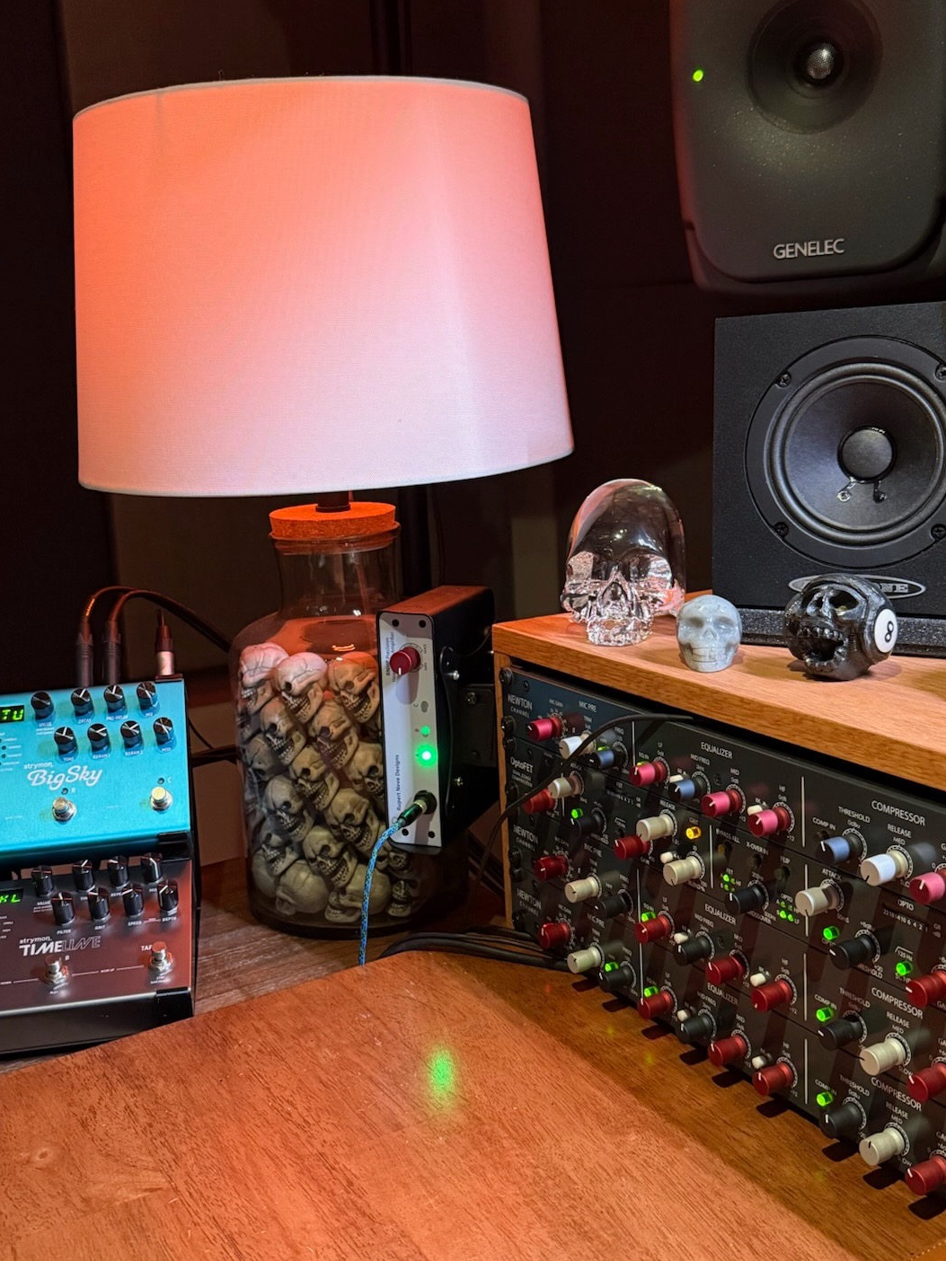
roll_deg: +2.6
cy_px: 601
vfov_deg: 52.6
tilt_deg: -9.8
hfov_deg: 40.7
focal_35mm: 35
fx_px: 1275
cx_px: 469
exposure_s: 1/56
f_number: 1.78
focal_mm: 6.76
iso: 800
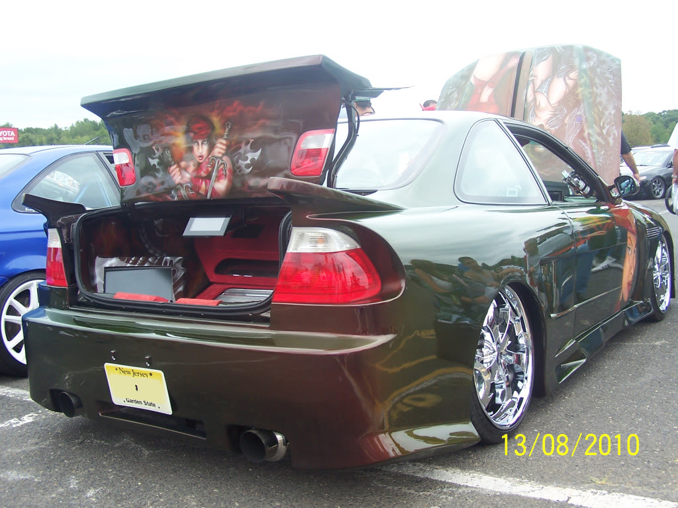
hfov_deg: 46.8
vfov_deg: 36.0
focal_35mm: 40
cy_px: 254
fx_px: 783
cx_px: 339
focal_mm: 6.7
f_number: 2.8
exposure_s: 1/180
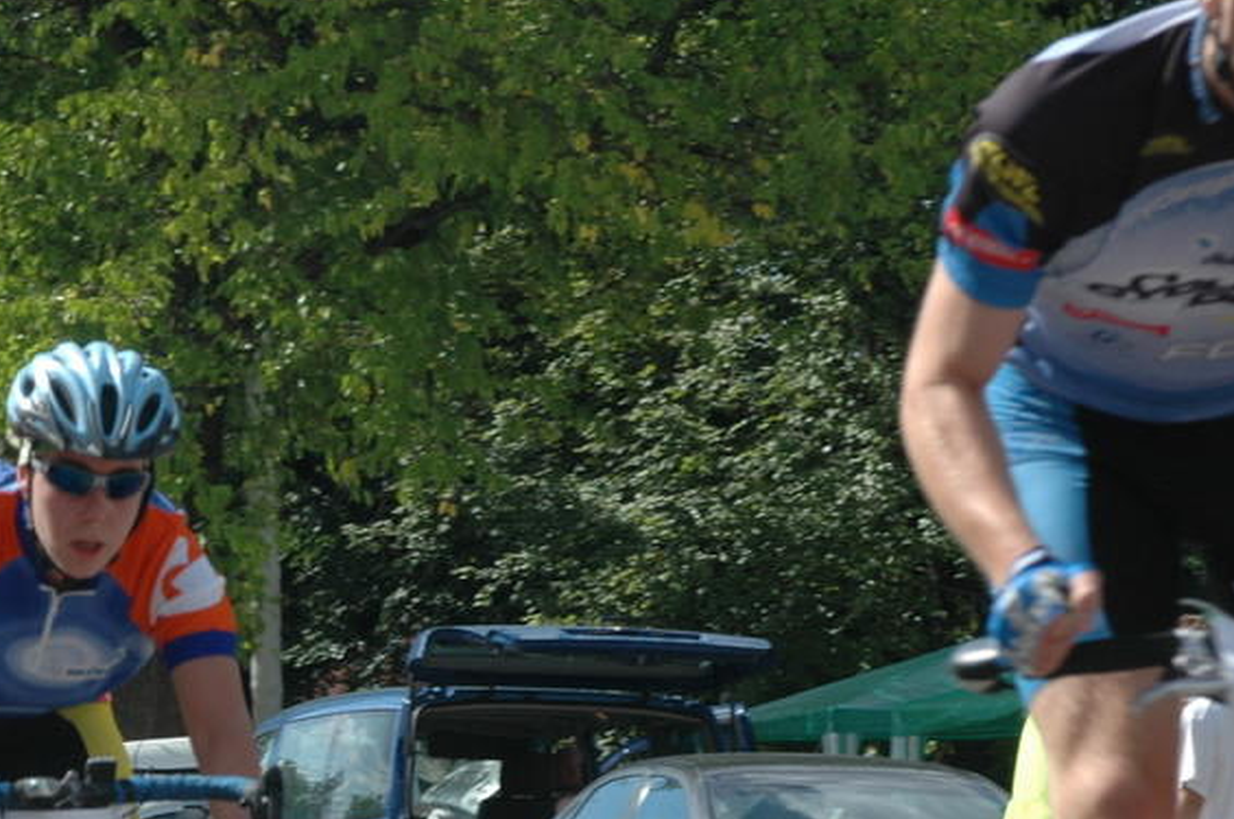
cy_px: 749
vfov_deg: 6.5
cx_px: 138
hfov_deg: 9.8
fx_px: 7186
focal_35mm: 210
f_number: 8
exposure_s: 1/250
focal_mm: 75
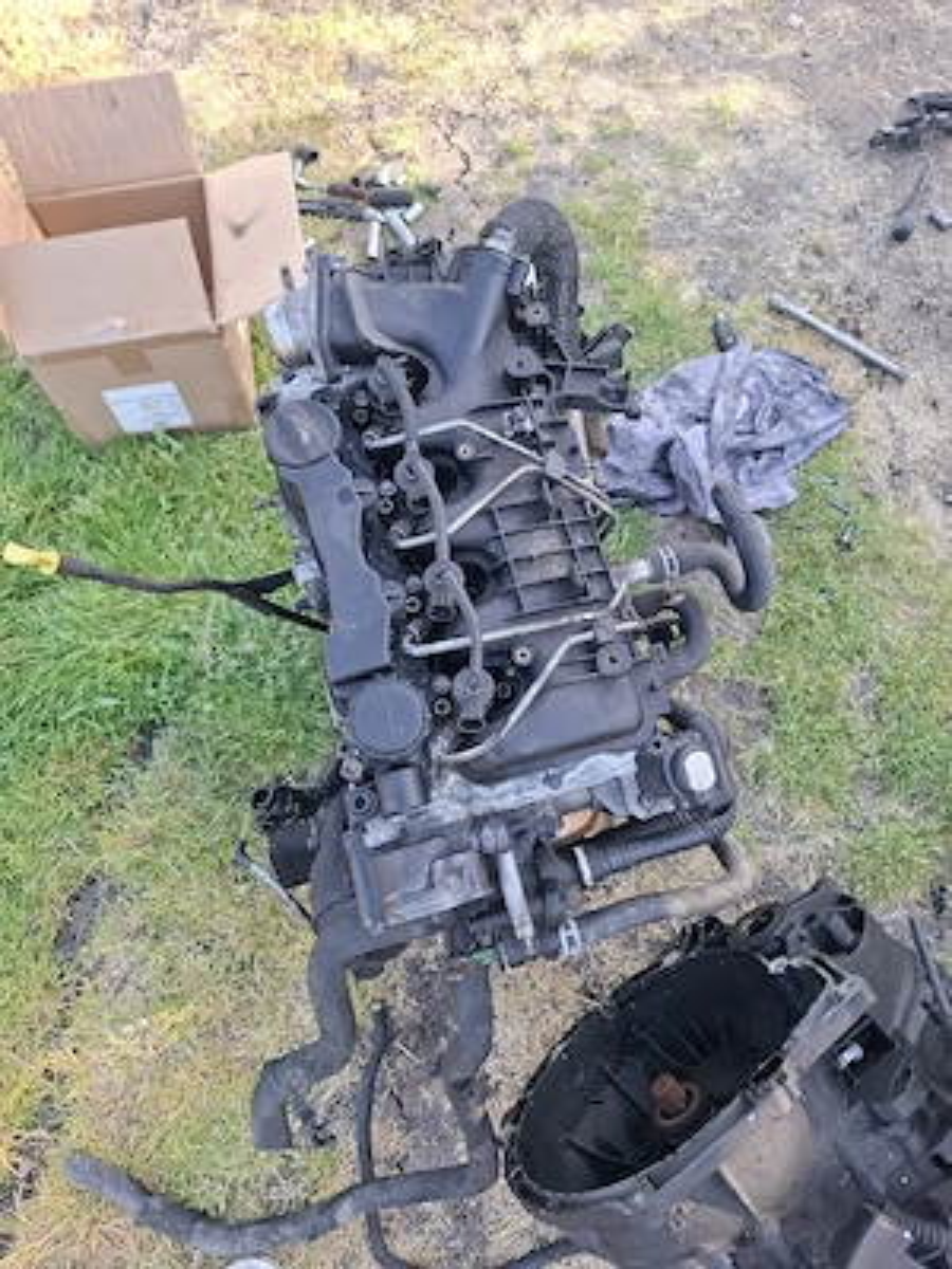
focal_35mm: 23
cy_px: 634
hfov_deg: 58.9
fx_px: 843
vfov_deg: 73.9
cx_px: 476
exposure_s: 1/161
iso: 50
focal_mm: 5.54
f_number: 1.8
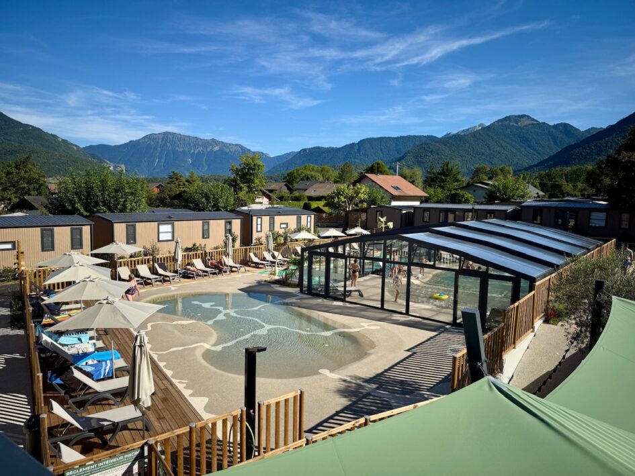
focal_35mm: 24
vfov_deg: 56.8
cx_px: 318
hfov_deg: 71.6
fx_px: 440
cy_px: 238
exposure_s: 1/4673
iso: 80
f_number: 1.78
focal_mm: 6.76
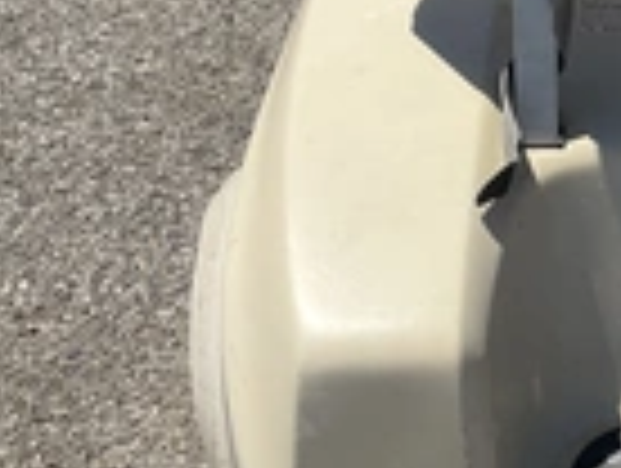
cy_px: 81
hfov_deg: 22.1
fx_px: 1510
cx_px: 670
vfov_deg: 17.5
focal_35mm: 84
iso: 25
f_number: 1.8
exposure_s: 1/2538
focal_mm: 3
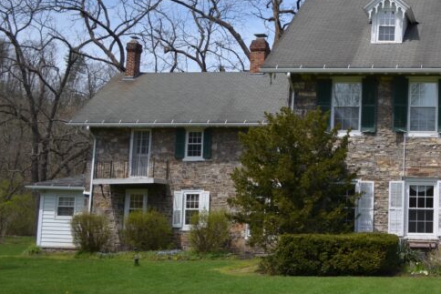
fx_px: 698
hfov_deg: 32.0
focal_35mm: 57
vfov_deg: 23.7
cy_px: 108
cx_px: 454
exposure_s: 1/2000
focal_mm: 18
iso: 200
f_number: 3.5
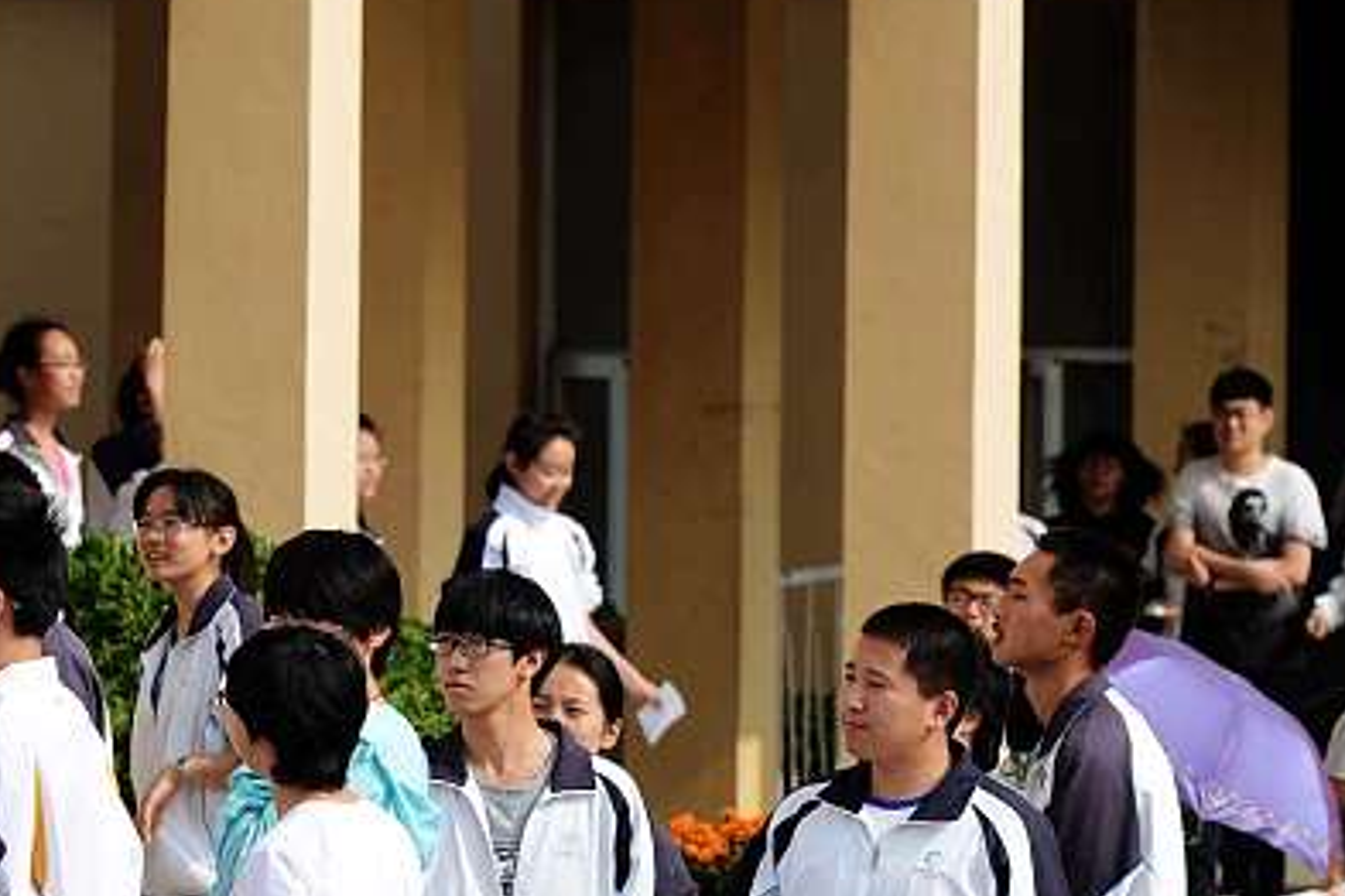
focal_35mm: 565
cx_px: 698
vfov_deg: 2.4
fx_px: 21107
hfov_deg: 3.6
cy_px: 607
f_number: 8
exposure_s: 1/250
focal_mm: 185
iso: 100
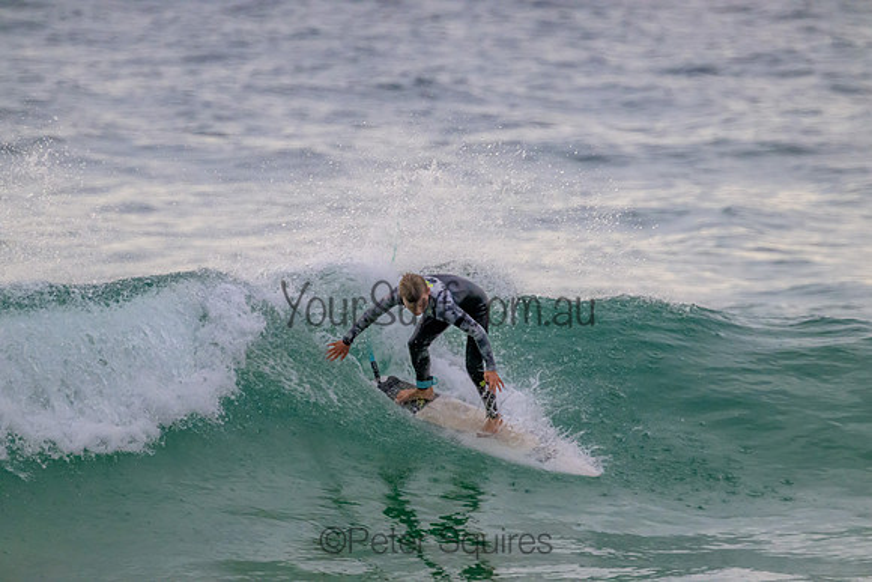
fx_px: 19381
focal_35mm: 800
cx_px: 436
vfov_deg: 1.7
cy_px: 291
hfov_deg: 2.6
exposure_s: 1/2000
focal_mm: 800
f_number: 11
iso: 7200
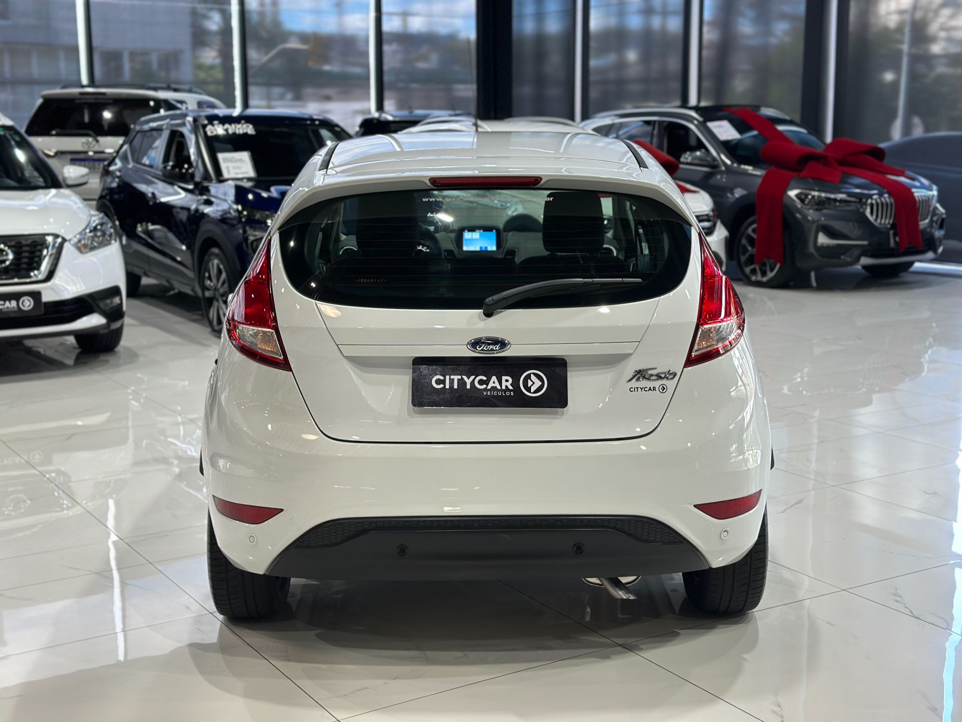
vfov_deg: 30.3
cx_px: 481
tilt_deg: -10.3
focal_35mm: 48
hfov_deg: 39.7
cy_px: 361
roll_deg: +0.2
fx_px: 1334
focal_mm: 6.86
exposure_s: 1/120
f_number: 1.78
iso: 100
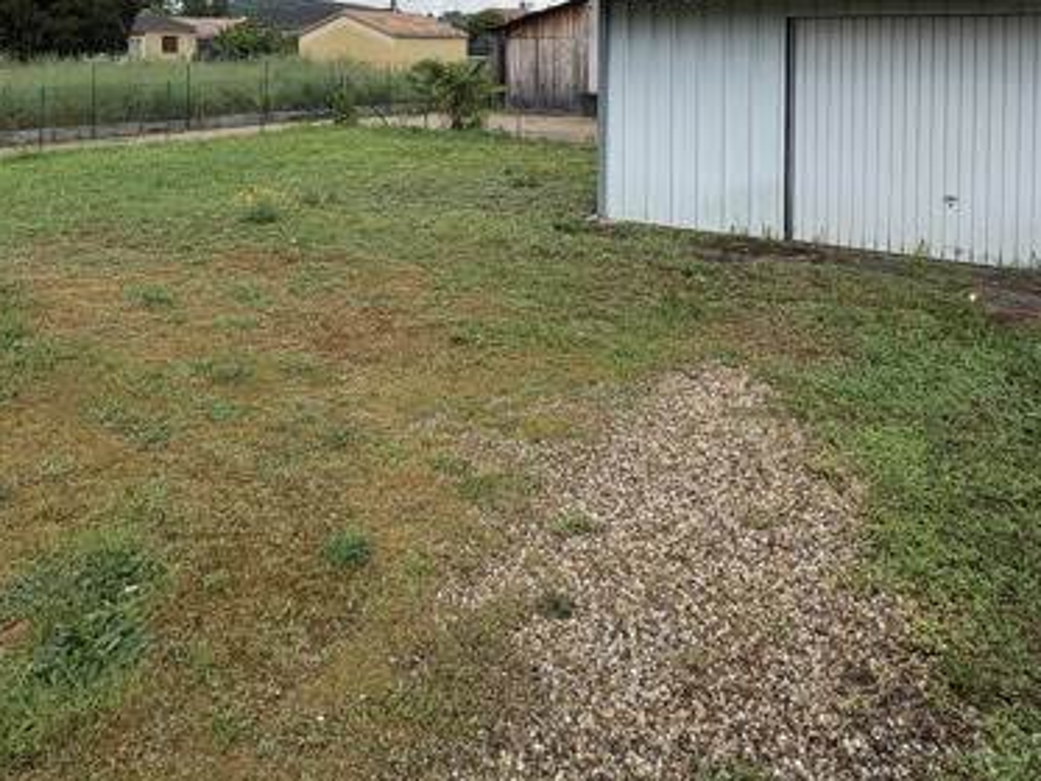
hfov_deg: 59.9
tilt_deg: -1.0
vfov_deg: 42.7
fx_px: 902
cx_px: 480
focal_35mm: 30
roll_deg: +0.3
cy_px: 73
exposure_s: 1/2342
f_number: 2.2
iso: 50
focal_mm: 2.22
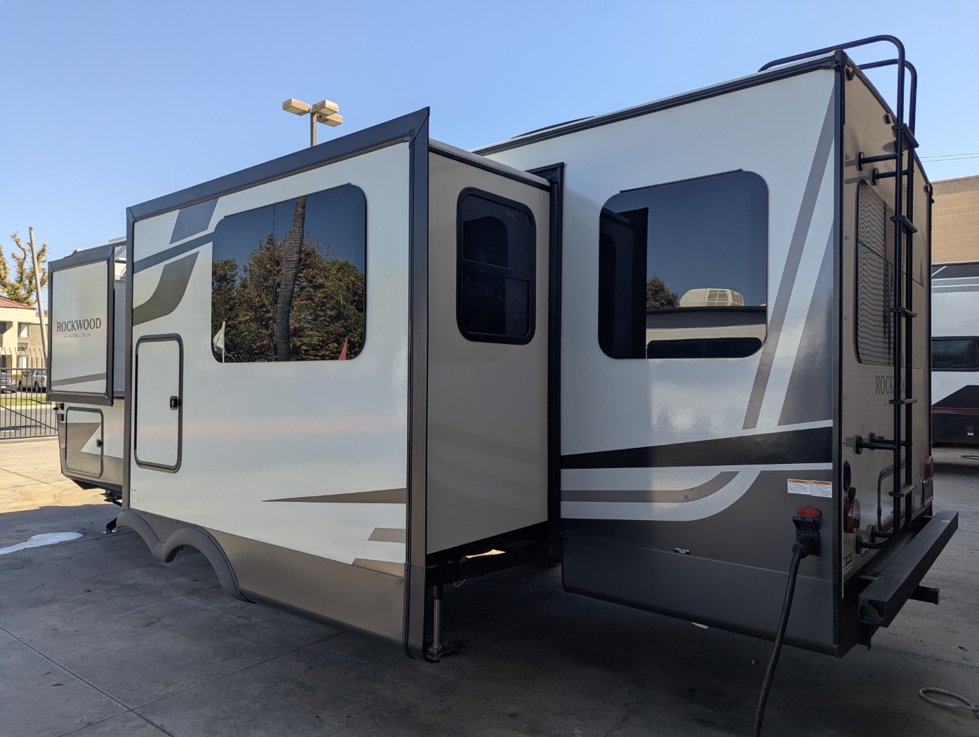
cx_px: 490
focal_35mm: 24
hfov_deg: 71.5
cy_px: 368
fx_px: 680
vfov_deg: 56.9
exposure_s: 1/1002
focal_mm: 6.81
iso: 46
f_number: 1.85
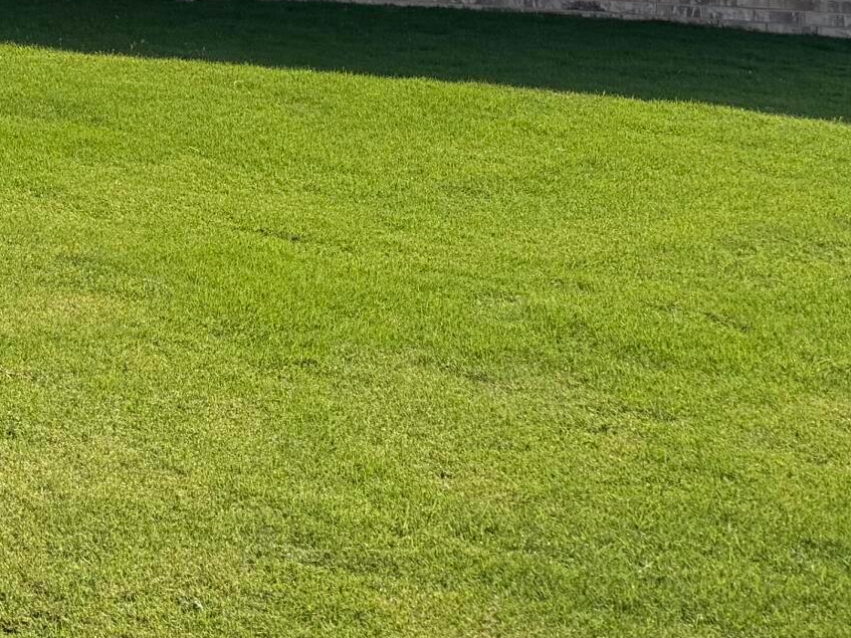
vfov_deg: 16.2
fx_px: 2089
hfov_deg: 19.6
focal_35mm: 85
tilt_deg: -0.2
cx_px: -471
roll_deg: -0.3
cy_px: -250
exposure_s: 1/5714
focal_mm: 6.76
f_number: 1.78
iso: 100
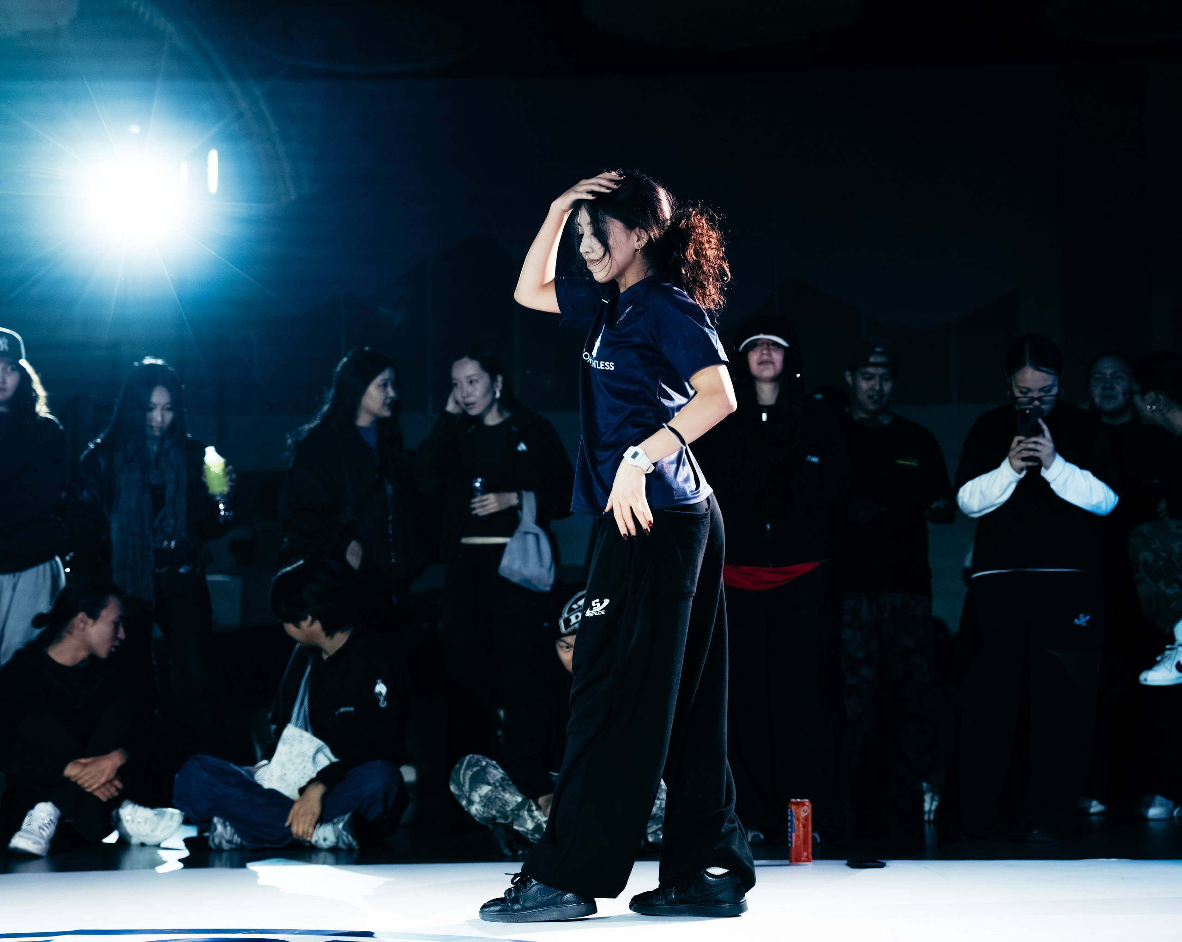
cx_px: 673
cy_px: 471
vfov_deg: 23.4
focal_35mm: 65
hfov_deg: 29.1
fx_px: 2276
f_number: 2.8
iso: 3200
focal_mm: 58
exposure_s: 1/800
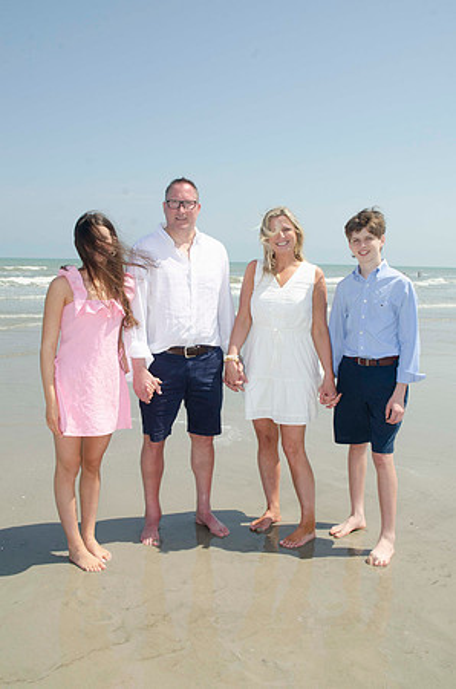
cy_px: 344
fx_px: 630
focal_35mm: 33
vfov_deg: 57.3
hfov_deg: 39.8
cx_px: 228
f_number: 10
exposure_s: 1/250
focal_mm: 22
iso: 100
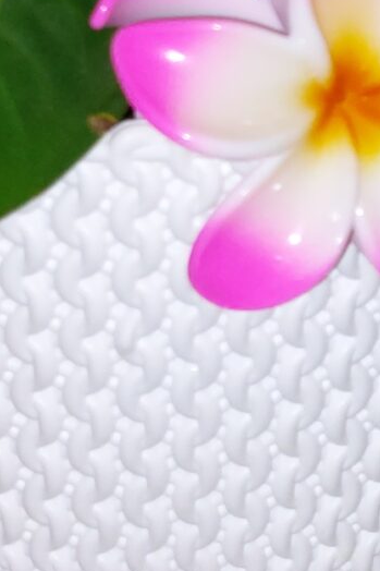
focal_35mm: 127
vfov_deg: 14.7
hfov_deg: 10.5
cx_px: 539
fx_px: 2012
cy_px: -347
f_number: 1.8
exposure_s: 1/100
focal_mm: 5.23
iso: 160
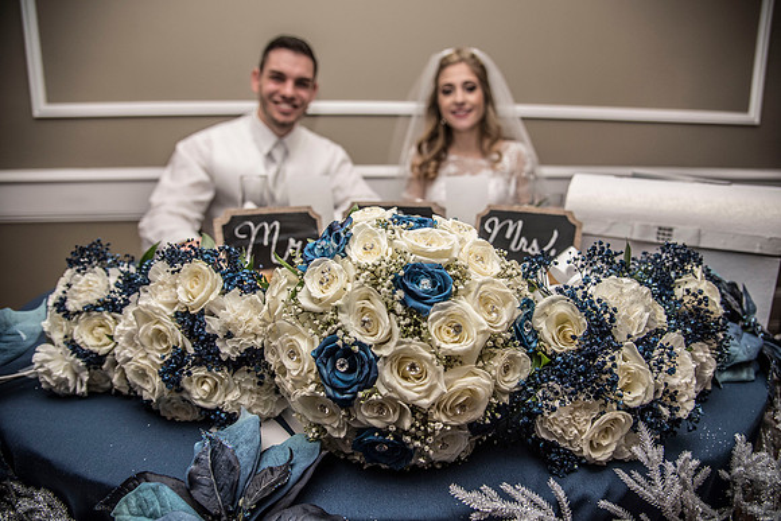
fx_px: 521
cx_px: 390
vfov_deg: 53.2
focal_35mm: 24
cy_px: 260
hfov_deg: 73.7
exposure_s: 1/200
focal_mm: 24
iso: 1000
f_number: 4
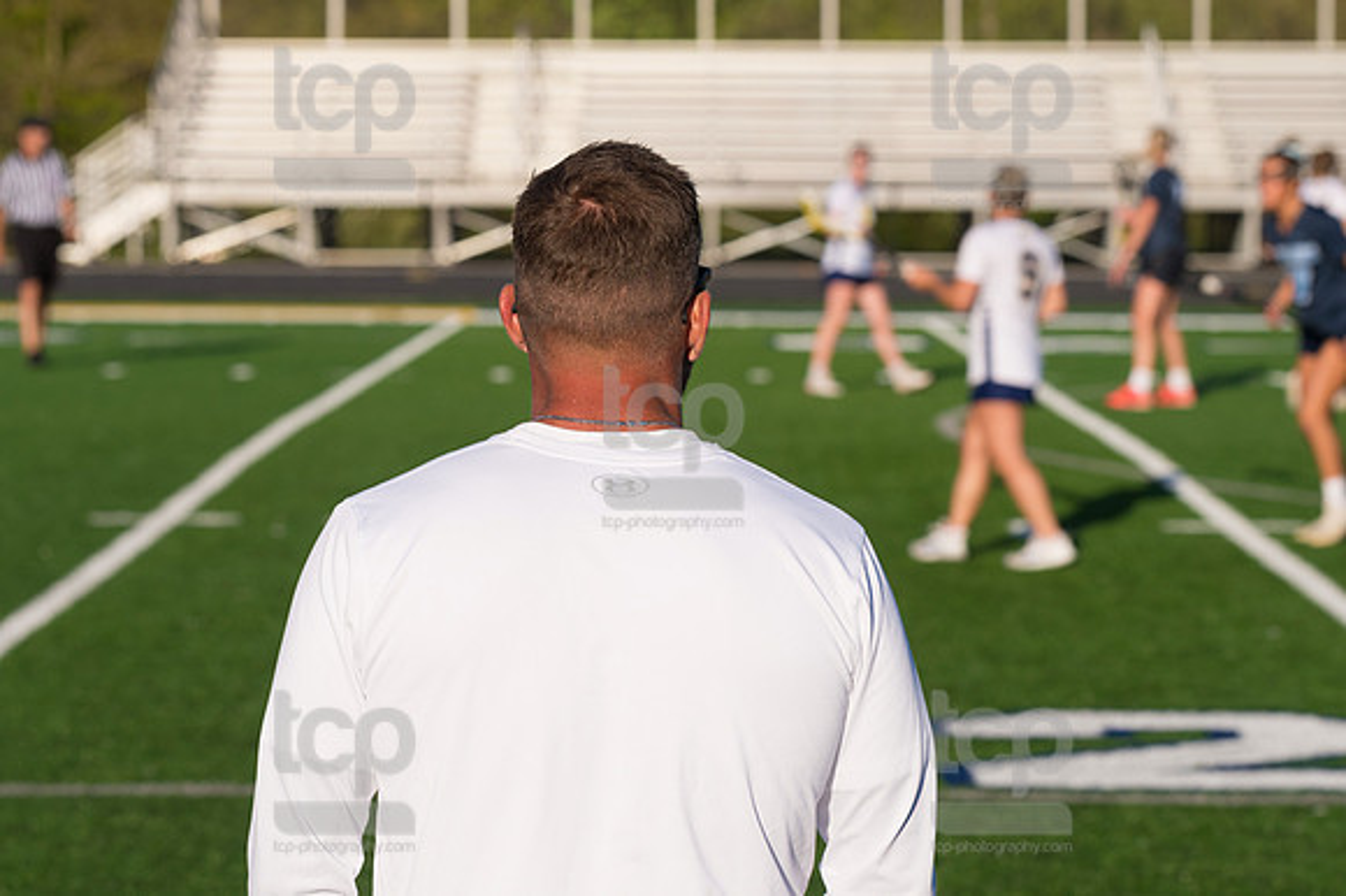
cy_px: 448
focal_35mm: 157
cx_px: 673
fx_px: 5866
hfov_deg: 13.1
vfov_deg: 8.7
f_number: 5.6
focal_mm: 105
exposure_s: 1/1600
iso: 250
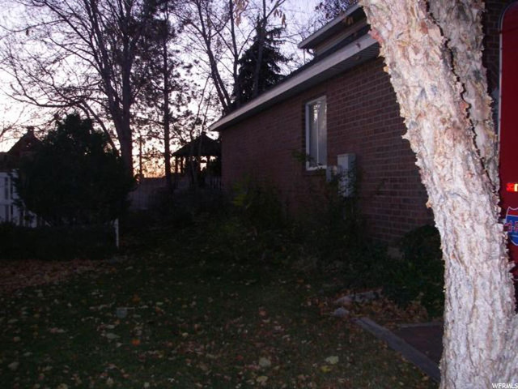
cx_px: 259
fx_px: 569
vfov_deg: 37.7
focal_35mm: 38
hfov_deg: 49.0
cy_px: 194
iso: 200
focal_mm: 6.3
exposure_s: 1/40
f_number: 3.3
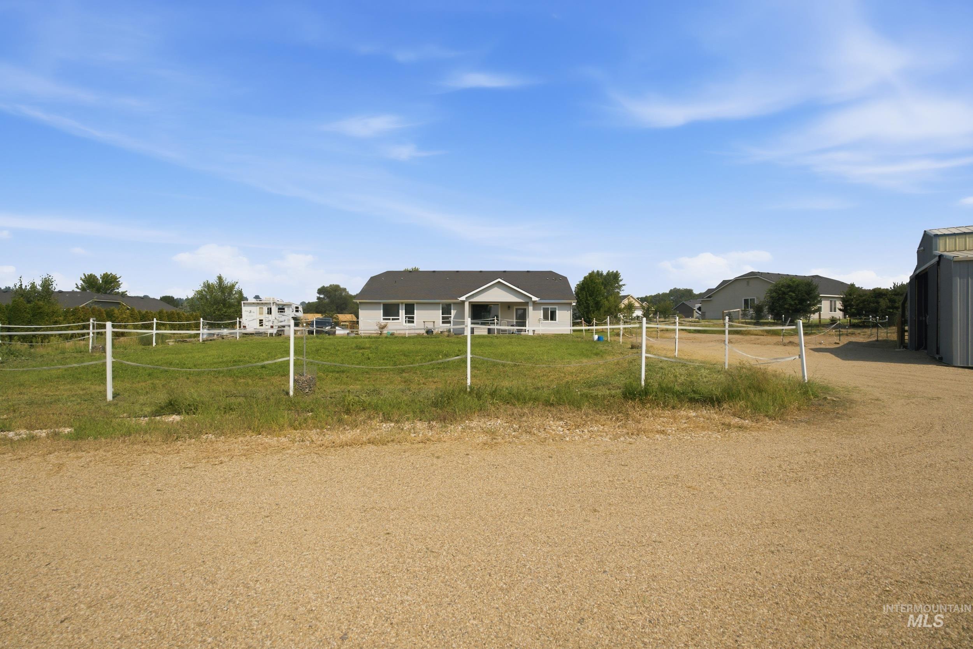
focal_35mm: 16
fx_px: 432
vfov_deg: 73.8
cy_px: 324
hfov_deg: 96.7
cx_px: 486
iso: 250
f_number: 4
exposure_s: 1/8000
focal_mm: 16
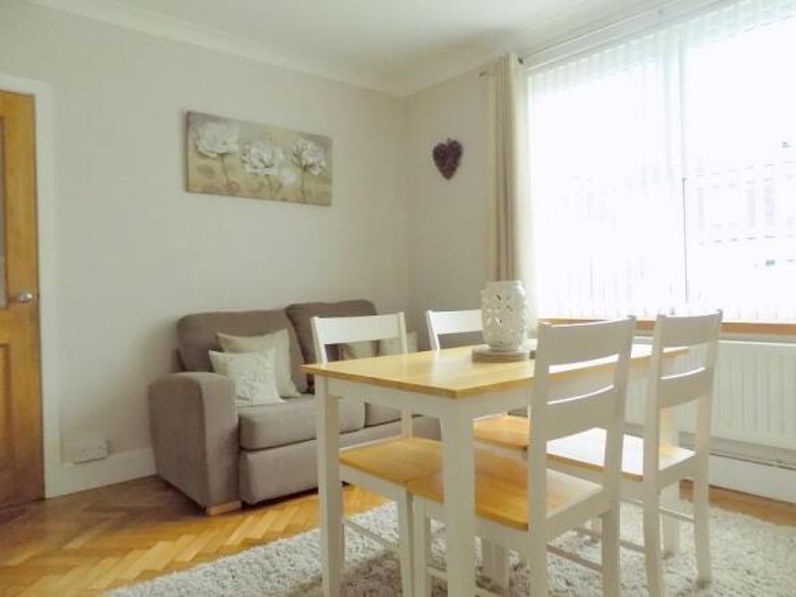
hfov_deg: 73.9
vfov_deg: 58.9
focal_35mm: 23
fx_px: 529
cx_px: 398
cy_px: 298
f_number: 3.1
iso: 400
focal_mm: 4
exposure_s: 1/10
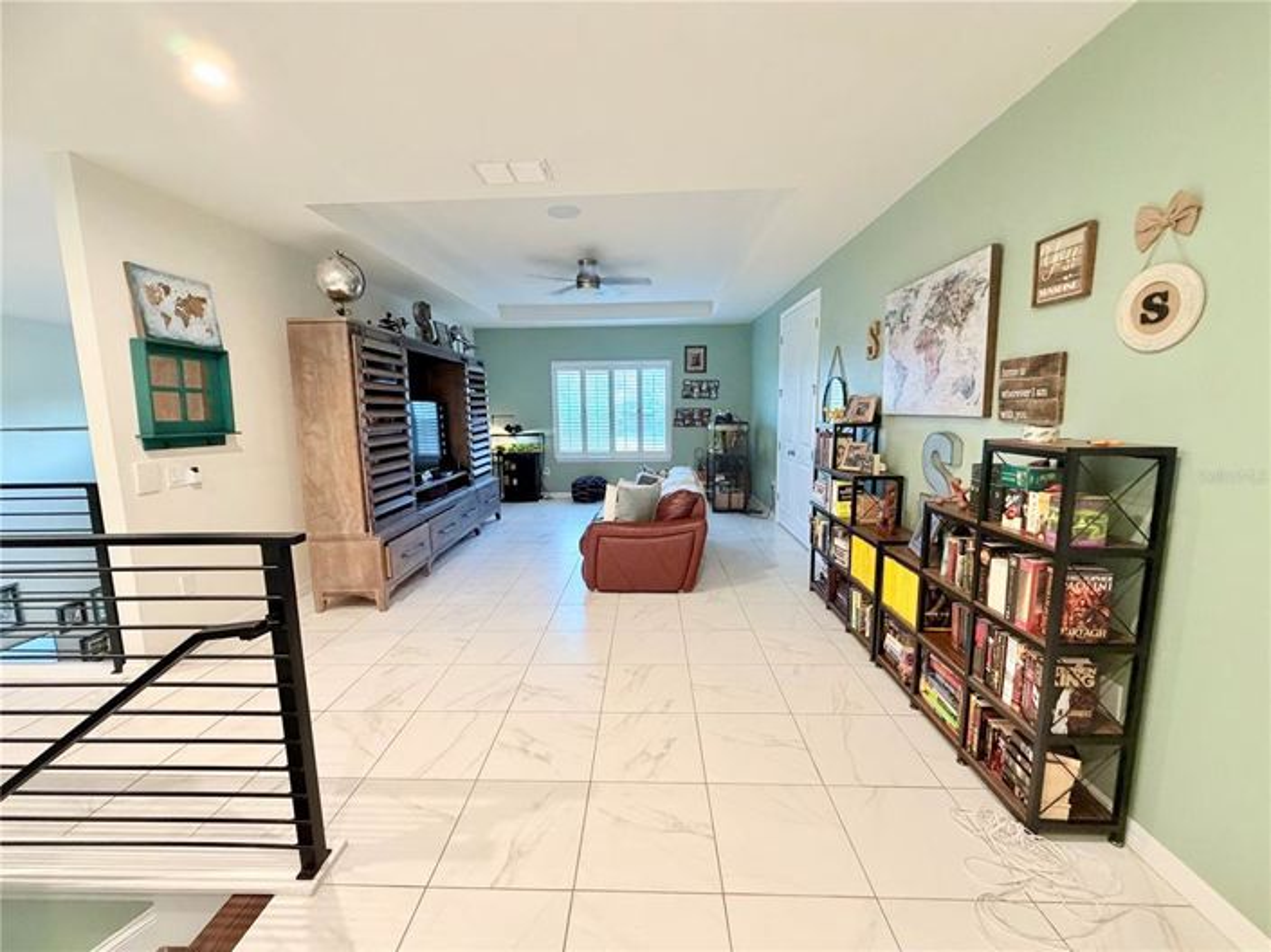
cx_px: 636
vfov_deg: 85.6
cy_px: 476
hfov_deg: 102.1
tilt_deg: -7.7
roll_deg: +0.5
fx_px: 514
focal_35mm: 14
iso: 400
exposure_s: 1/60
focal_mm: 2.22
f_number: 2.2
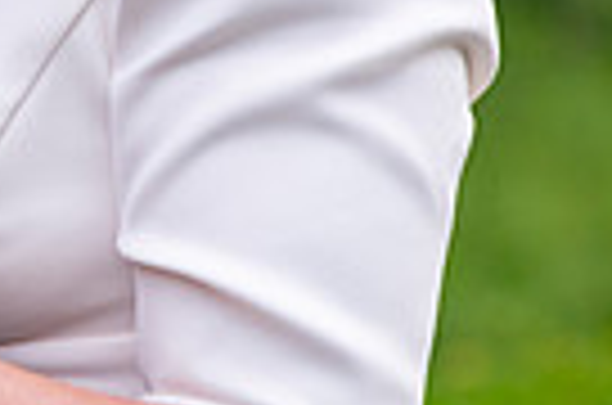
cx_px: -423
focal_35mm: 428
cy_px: -268
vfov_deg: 3.2
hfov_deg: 4.8
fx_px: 7259
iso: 160
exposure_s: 1/160
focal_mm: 100
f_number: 3.5
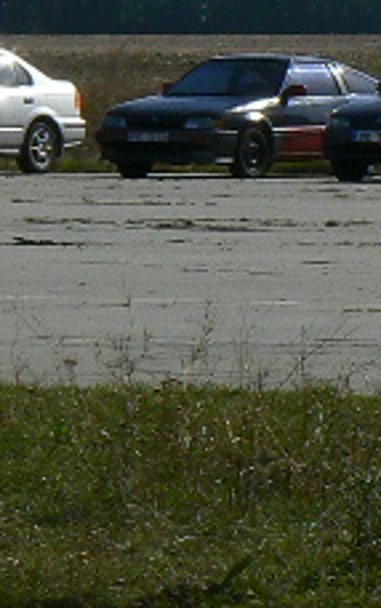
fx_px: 8568
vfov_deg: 4.1
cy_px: 93
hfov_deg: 2.5
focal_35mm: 517
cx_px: 522
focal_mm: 21.2
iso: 80
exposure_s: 1/640
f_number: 8
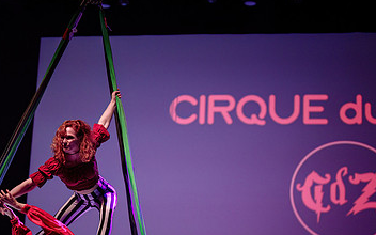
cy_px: 169
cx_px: 234
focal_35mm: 84
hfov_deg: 24.6
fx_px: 861
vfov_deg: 15.5
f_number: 1.2
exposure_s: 1/250
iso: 800
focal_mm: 50
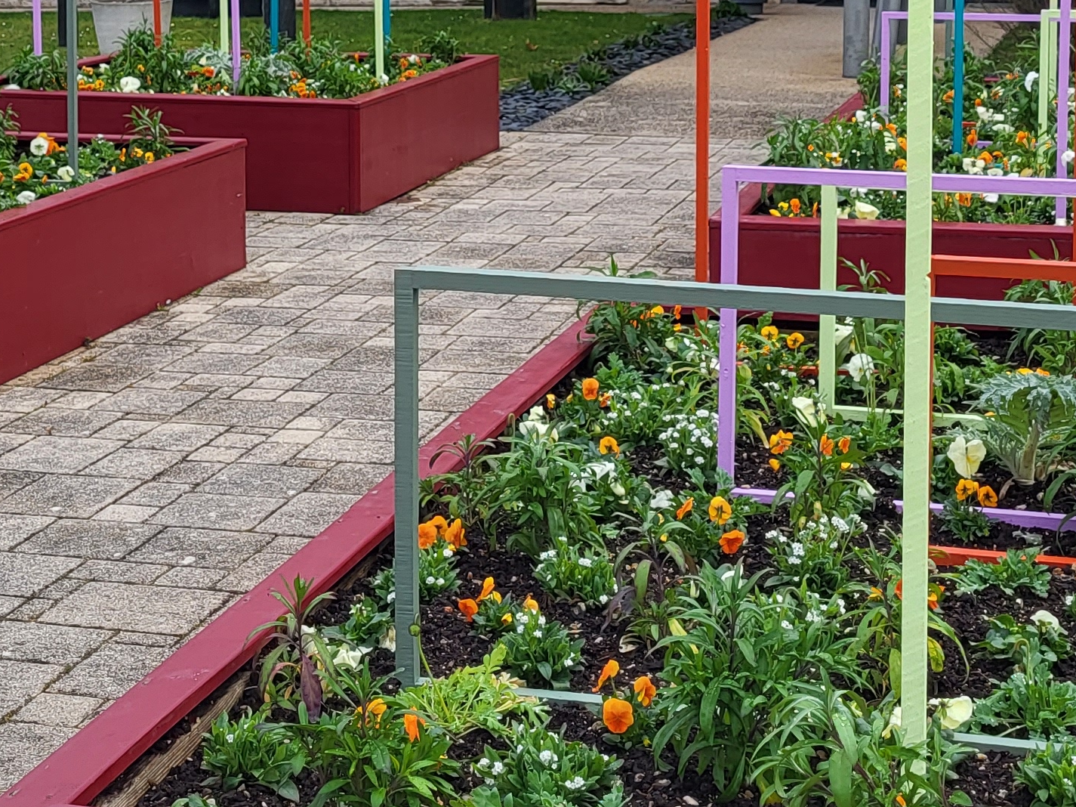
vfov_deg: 19.7
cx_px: 426
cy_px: 54
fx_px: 2269
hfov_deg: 26.6
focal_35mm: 73
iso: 40
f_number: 1.8
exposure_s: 1/1429
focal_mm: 5.4
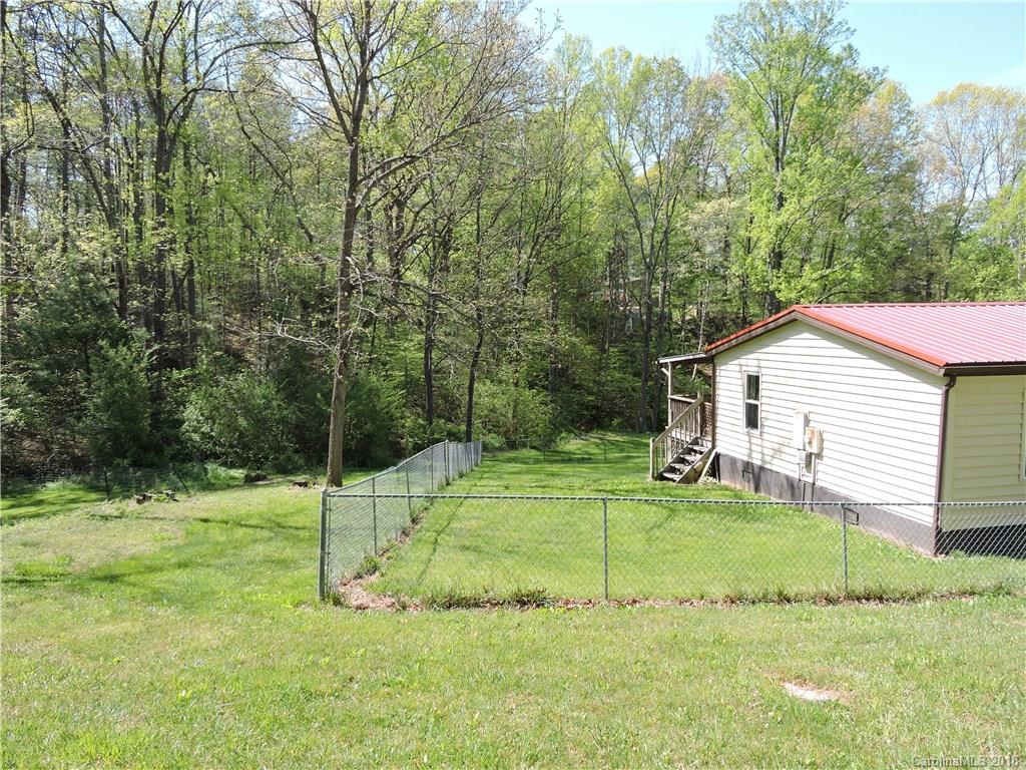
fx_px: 711
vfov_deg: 56.8
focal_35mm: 24
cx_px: 513
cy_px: 385
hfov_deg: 71.6
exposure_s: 1/320
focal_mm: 4.3
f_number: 3.3
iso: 100
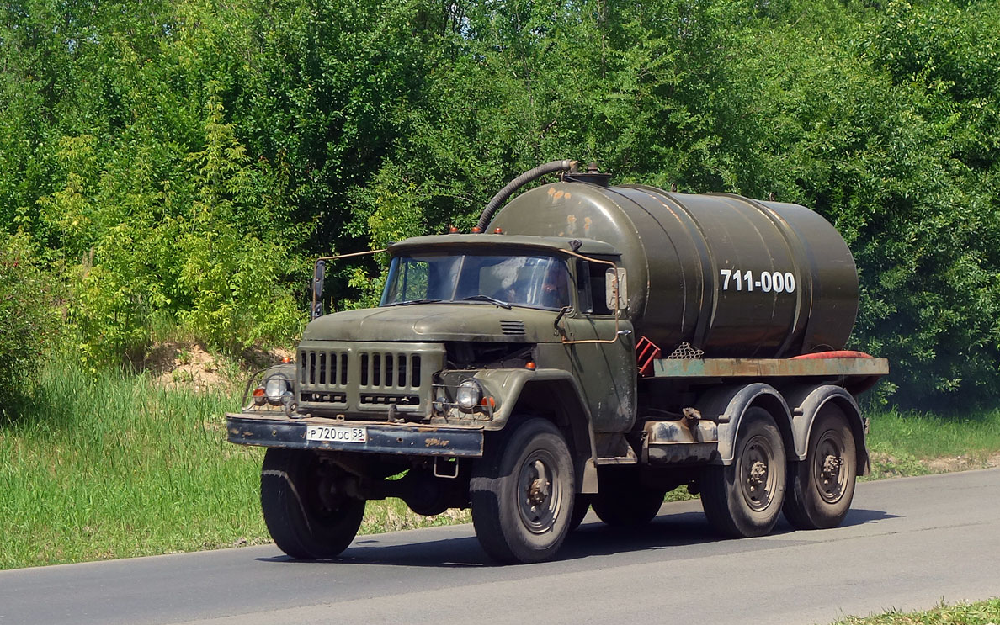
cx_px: 497
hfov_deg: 29.4
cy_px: 289
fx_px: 1908
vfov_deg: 18.6
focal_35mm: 70
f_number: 5.6
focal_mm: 25.32
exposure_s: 1/500
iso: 125
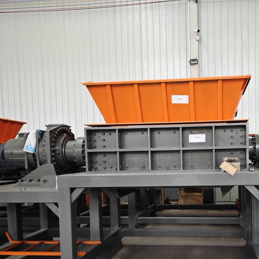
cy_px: 178
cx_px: 181
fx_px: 322
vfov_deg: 43.1
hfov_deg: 43.0
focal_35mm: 38
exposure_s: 1/61.7
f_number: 1.9
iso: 320
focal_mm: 8.7
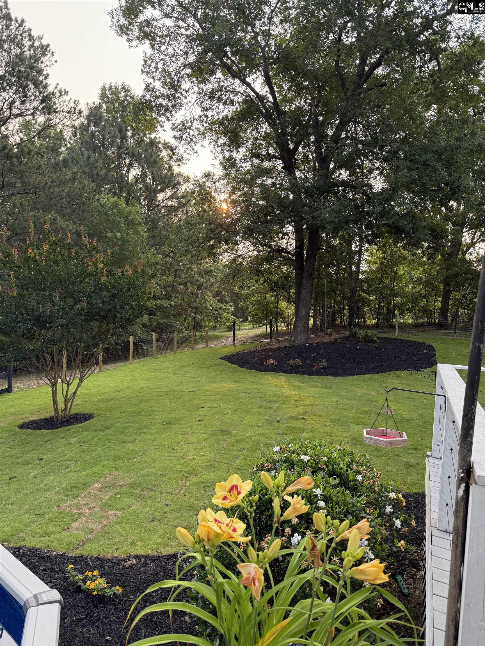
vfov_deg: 71.6
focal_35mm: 24
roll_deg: -3.2
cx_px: 242
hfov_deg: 56.8
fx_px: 448
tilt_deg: -0.9
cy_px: 323
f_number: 1.78
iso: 100
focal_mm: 6.76
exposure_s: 1/325
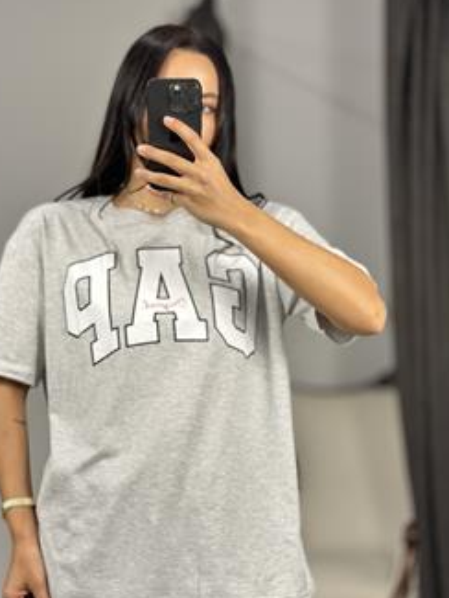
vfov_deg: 31.6
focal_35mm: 61
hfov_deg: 24.0
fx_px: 1054
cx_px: 228
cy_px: 339
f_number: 1.78
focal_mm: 6.86
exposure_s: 1/100
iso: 80
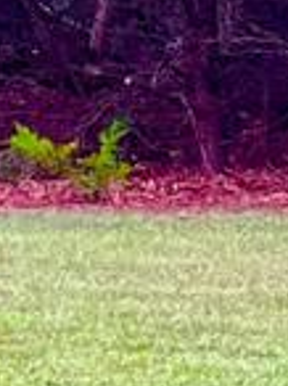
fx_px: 6342
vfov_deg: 3.5
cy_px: 135
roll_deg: -1.1
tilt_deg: -0.5
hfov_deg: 2.6
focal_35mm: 570
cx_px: -610
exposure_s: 1/121
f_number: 2.8
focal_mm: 9
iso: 200
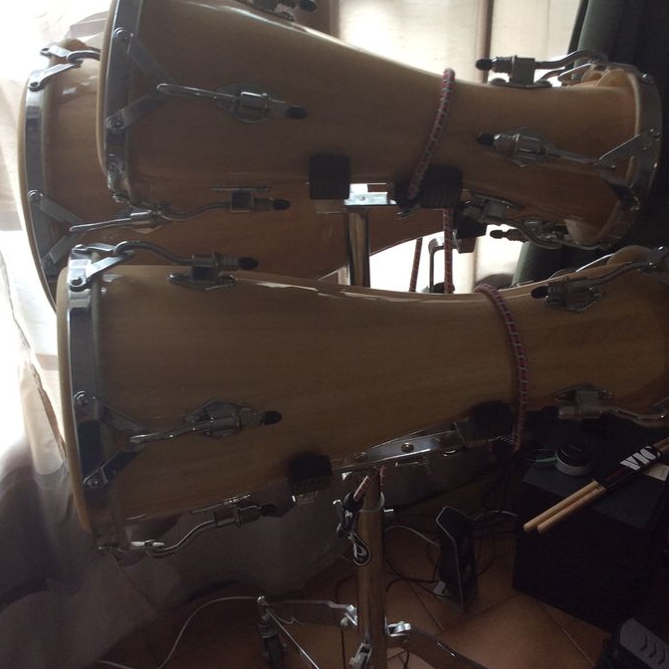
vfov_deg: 40.0
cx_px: 350
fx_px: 918
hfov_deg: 40.0
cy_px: 306
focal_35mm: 42
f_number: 2.4
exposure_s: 1/33
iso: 40
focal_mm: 3.3
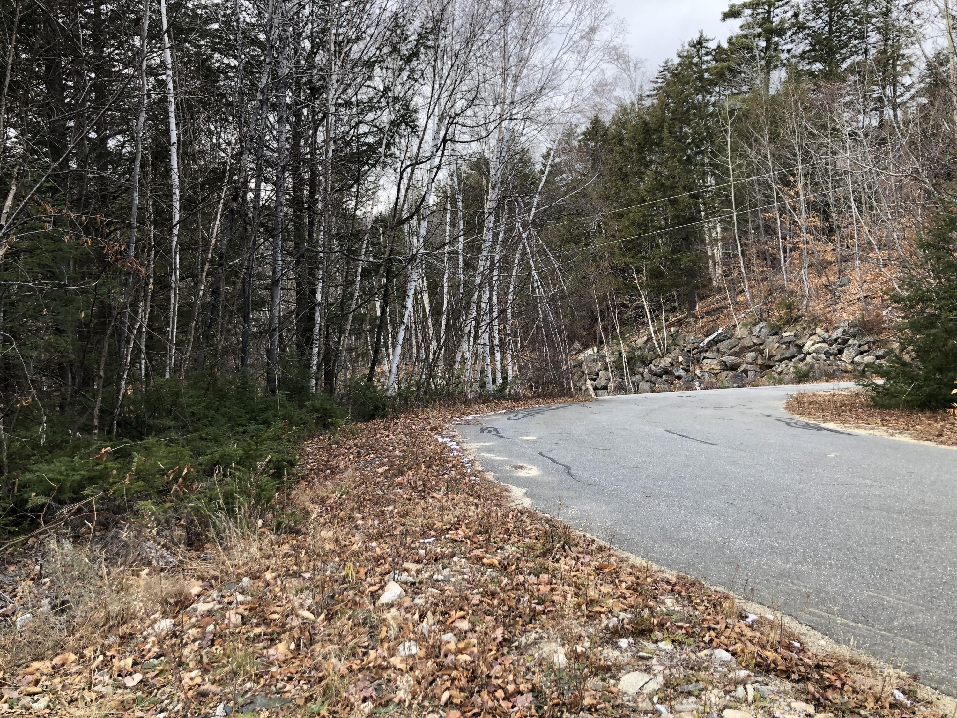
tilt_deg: -1.6
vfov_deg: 49.7
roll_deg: -0.8
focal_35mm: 28
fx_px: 774
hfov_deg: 63.4
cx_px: 478
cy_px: 359
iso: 32
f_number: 1.8
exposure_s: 1/120
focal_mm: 3.99
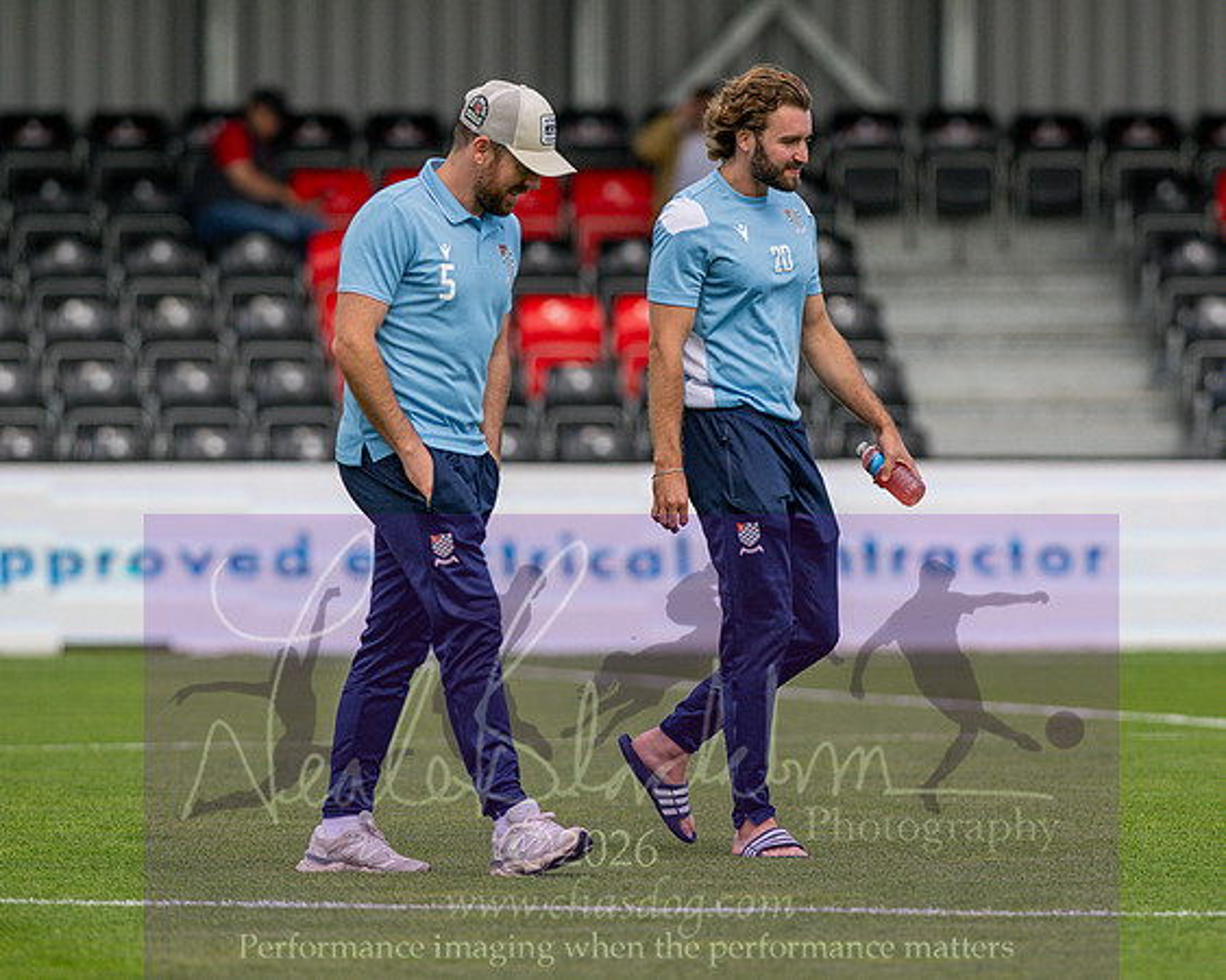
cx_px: 710
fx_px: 16364
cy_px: 500
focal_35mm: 451
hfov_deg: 4.3
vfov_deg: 3.4
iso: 400
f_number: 4
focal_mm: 300
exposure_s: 1/4000
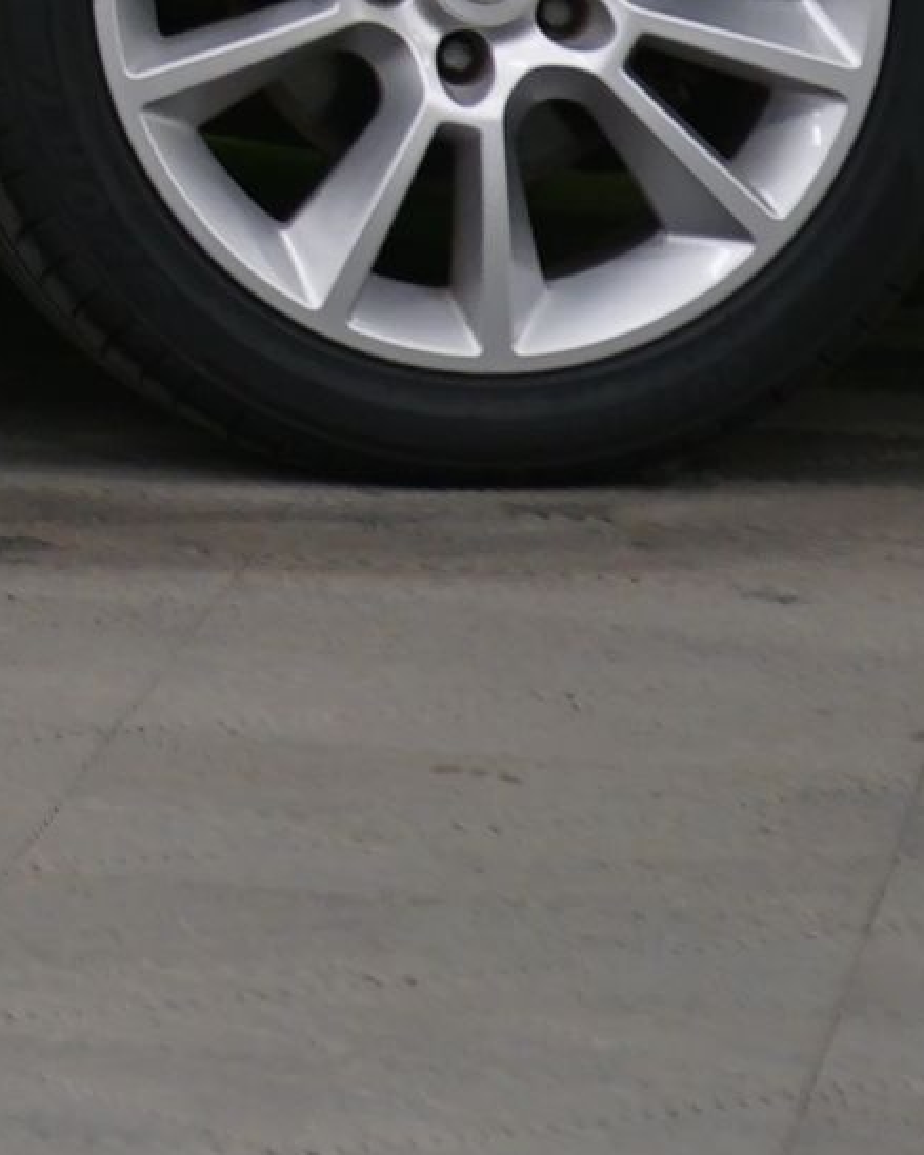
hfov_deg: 4.6
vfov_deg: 5.8
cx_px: -1861
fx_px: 11044
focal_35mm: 323
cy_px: -1416
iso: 400
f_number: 5
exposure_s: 1/8
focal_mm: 48
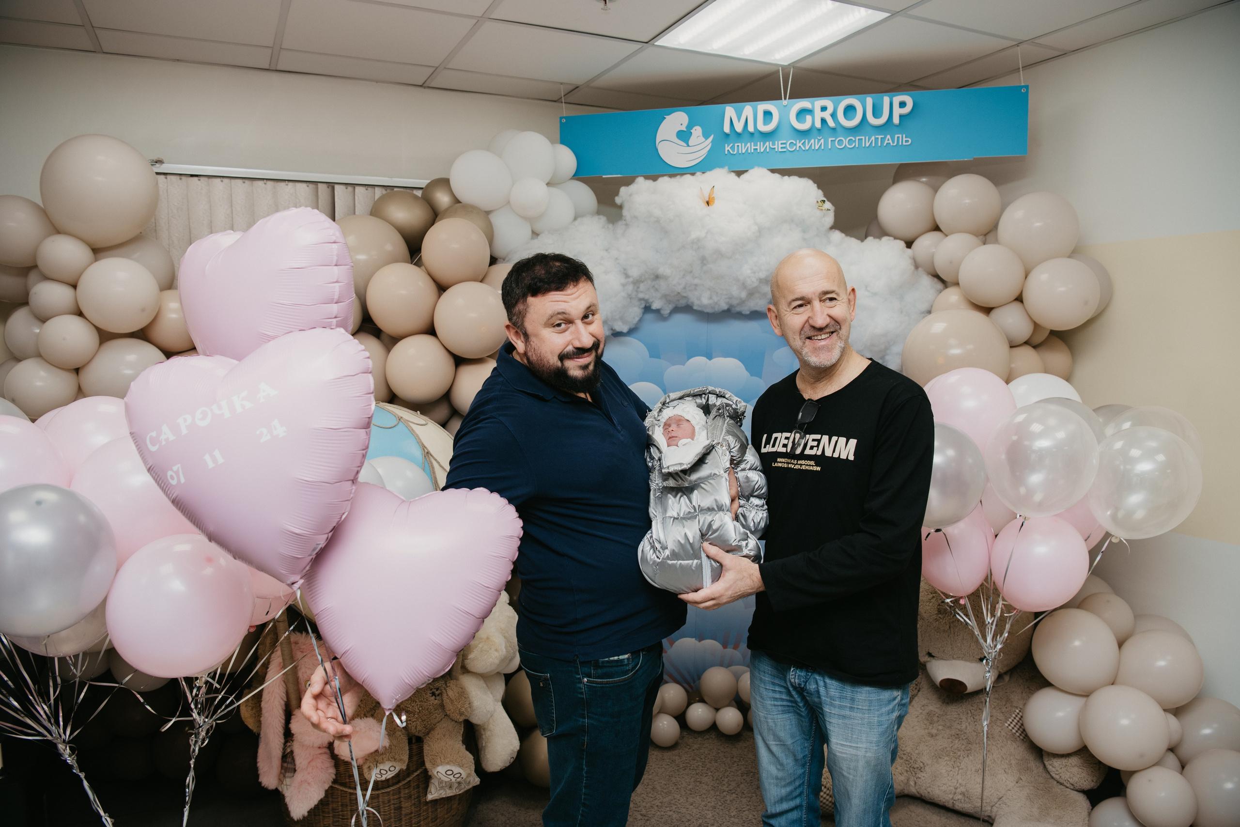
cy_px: 414
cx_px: 620
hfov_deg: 73.7
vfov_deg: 53.1
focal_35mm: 24
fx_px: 827
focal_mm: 24
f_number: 4
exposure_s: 1/160
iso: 160
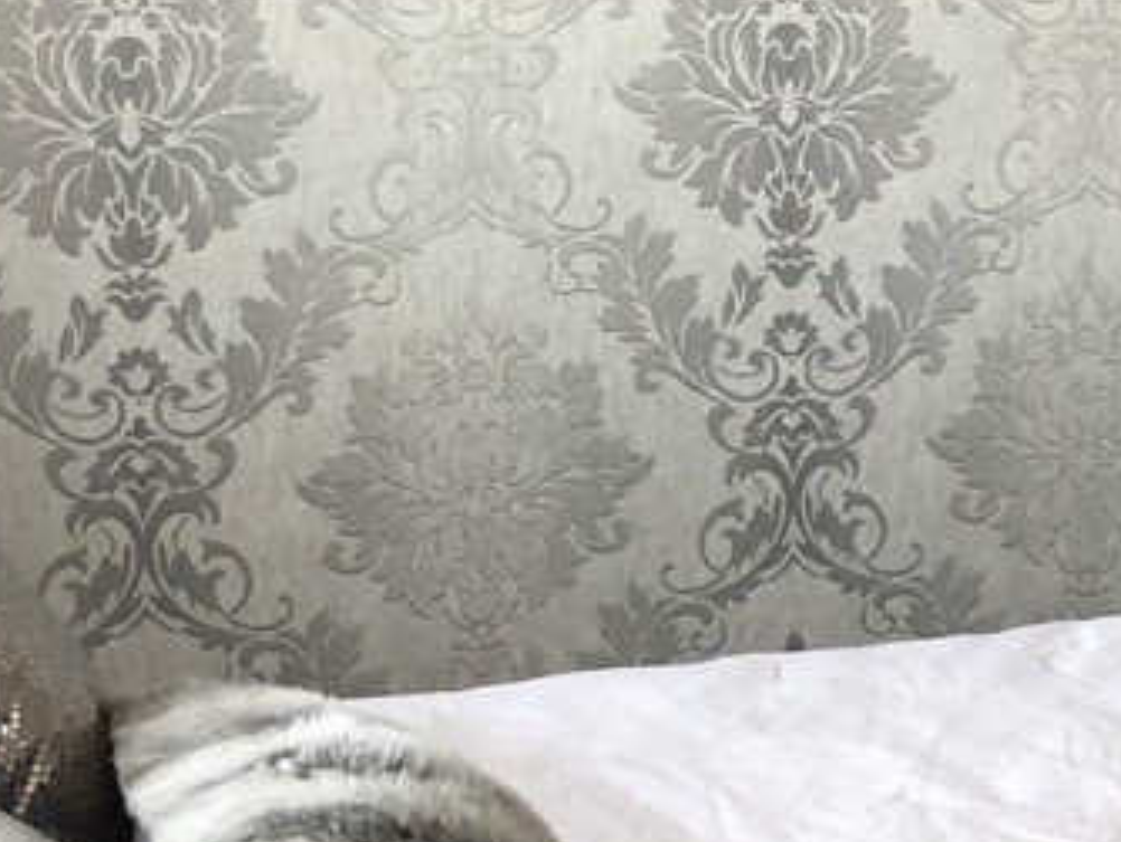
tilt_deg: -7.6
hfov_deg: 14.3
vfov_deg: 11.8
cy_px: 235
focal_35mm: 125
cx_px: 1859
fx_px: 4051
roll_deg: -0.4
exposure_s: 1/33
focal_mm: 3.99
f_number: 1.8
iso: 40
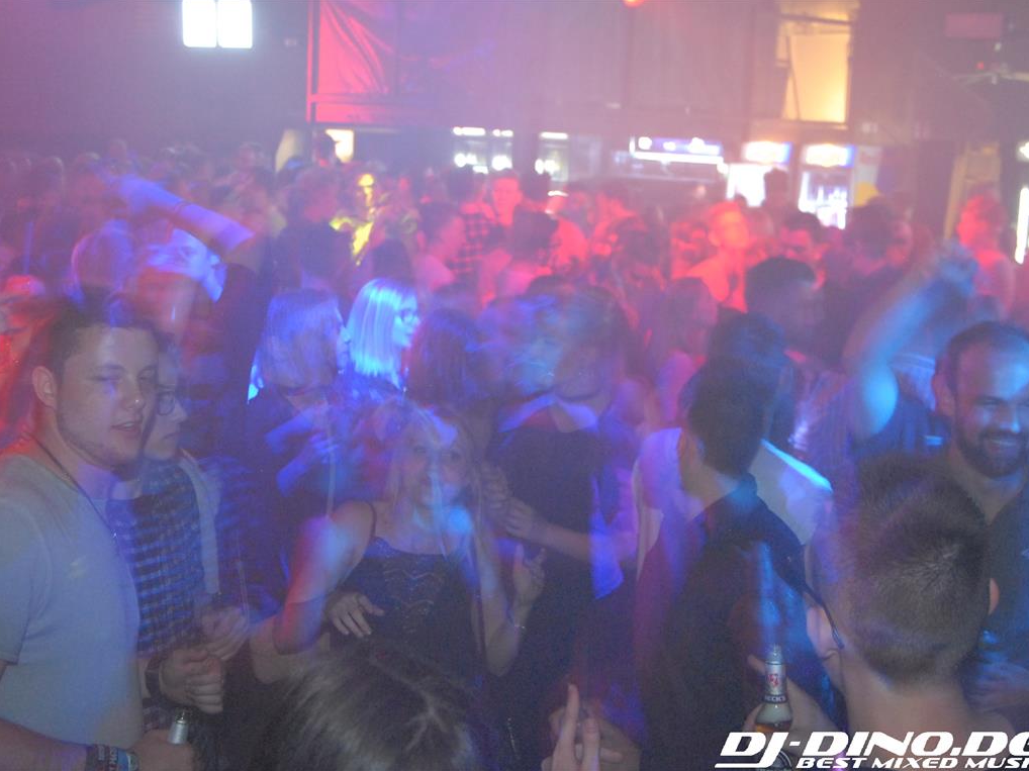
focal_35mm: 52
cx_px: 478
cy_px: 384
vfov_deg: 28.0
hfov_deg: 36.8
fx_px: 1545
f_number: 5.6
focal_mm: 32
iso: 1600
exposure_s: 1/2
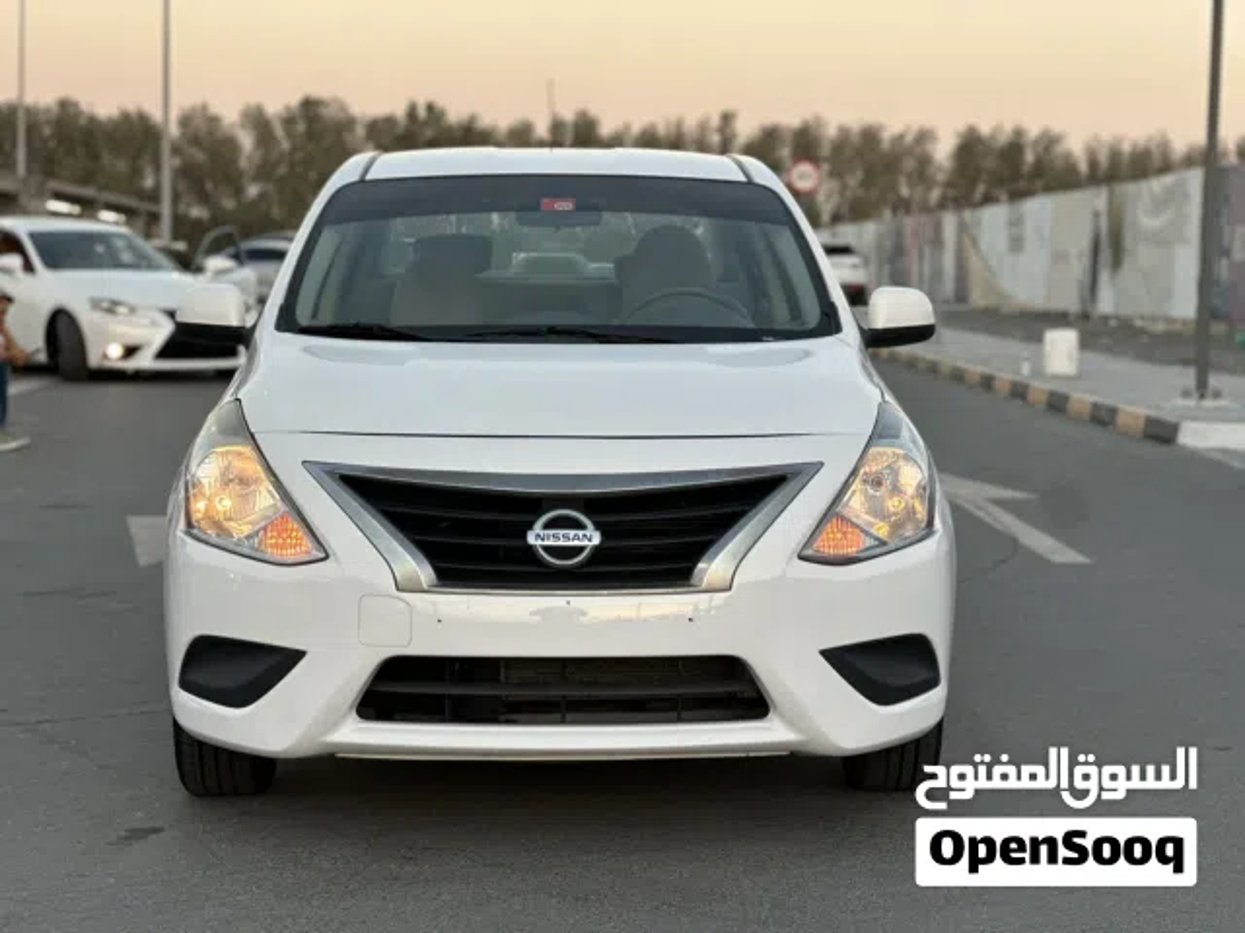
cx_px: 622
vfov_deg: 19.1
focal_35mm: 77
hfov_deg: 25.3
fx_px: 2769
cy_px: 466
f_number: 2.8
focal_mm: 9
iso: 125
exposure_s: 1/100
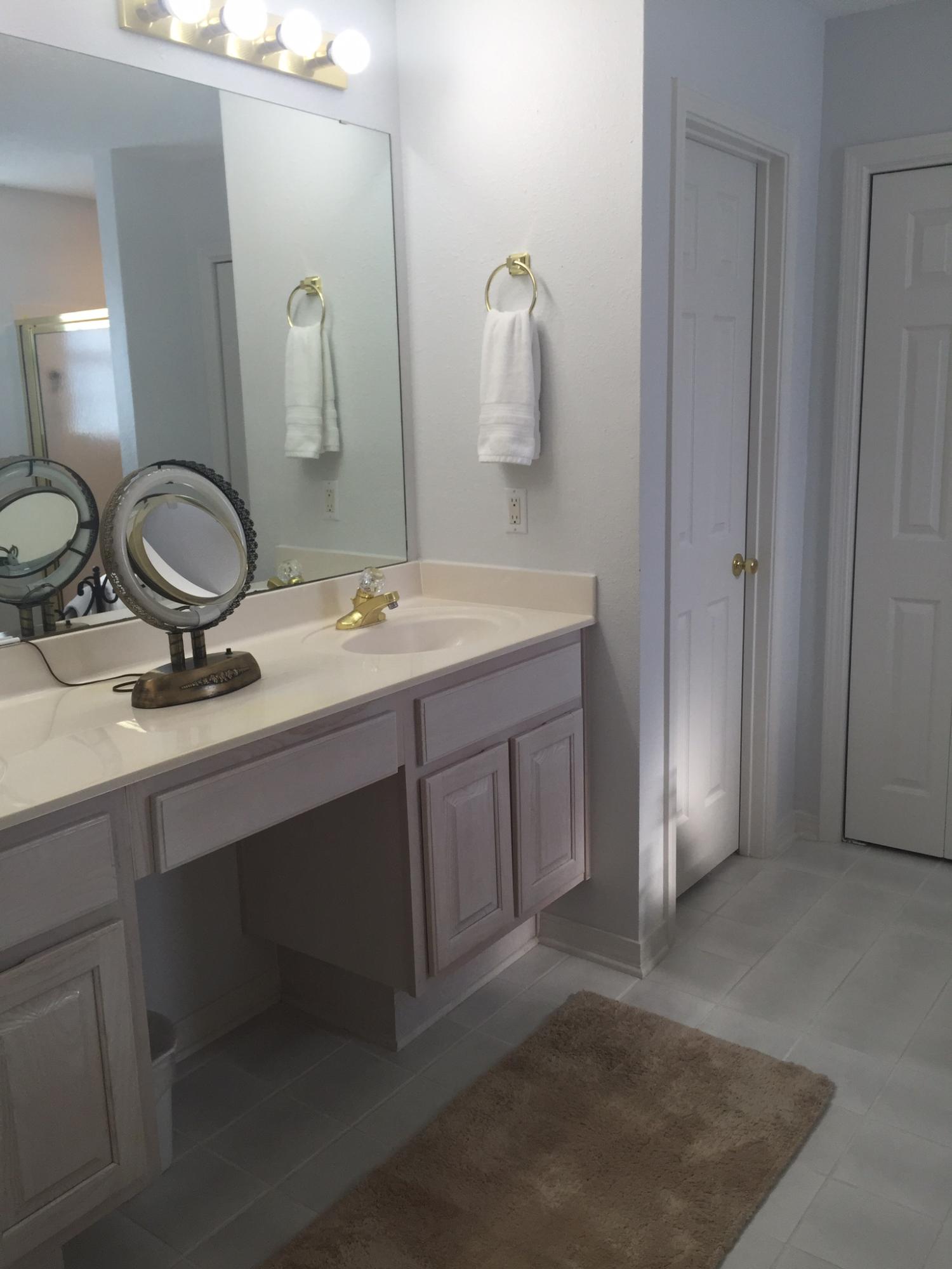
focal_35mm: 29
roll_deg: +2.1
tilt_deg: -10.7
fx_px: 1063
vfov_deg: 61.7
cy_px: 634
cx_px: 476
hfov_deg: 48.2
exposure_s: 1/120
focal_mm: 4.15
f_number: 2.2
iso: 50
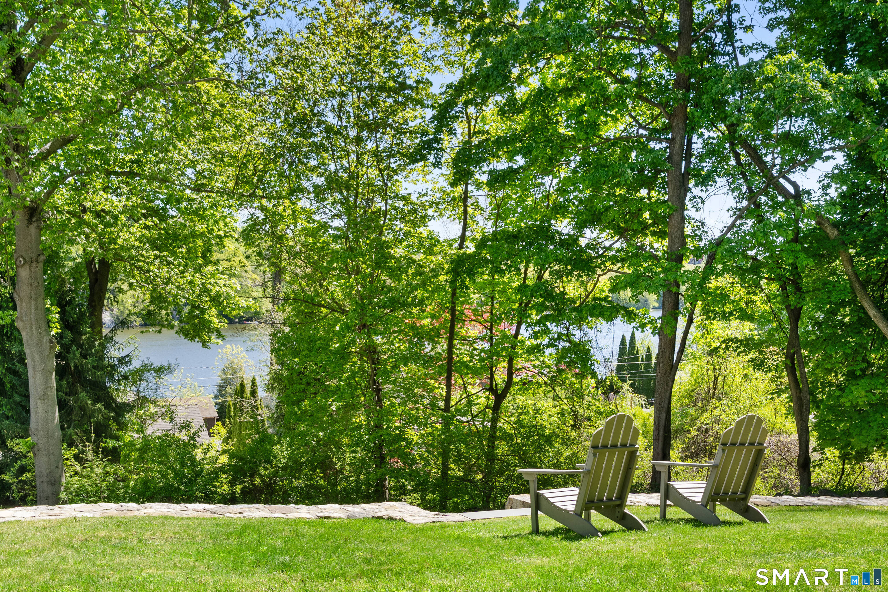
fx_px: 1036
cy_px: 296
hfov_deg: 46.4
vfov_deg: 31.9
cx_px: 444
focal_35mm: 42
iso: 320
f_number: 8
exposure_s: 1/250
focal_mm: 28
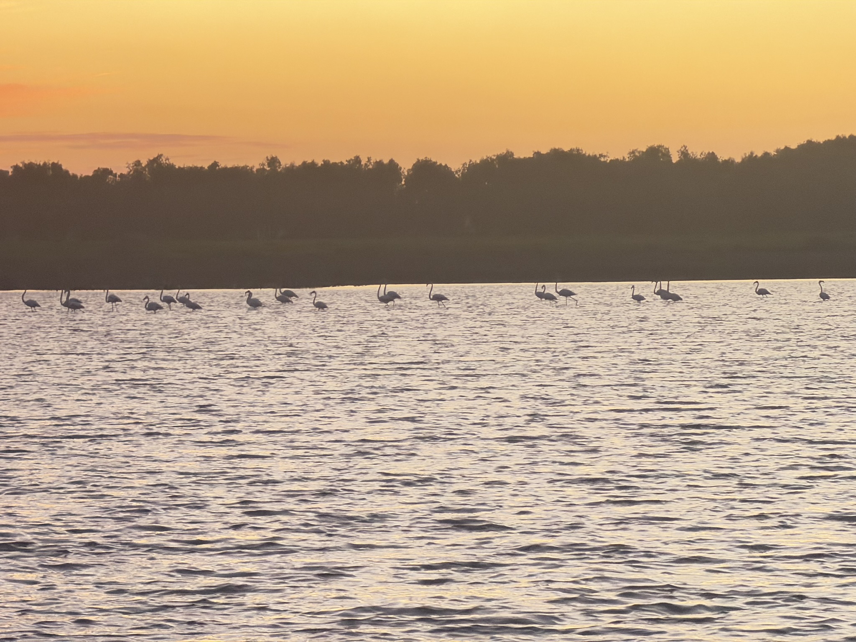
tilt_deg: -1.3
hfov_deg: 9.9
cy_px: 321
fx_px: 4946
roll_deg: +0.8
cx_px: 428
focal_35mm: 200
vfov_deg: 7.4
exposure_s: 1/59
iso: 640
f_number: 2.8
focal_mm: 16.89
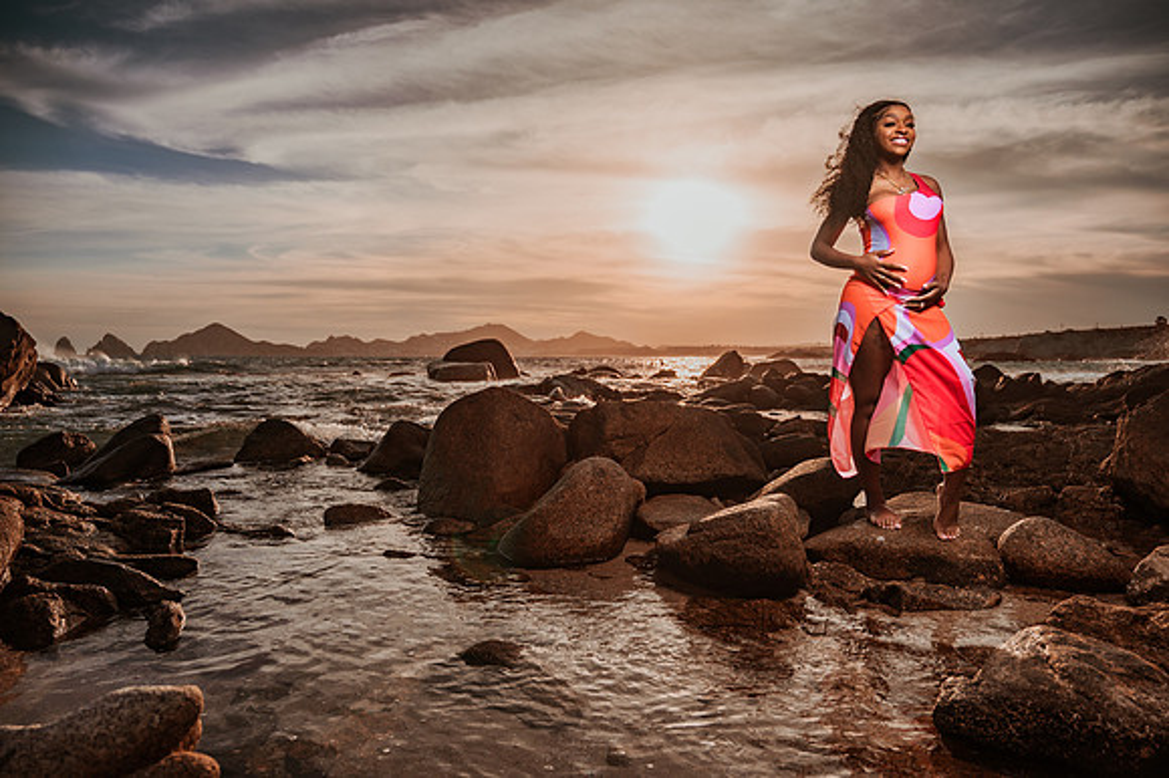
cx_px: 584
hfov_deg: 72.9
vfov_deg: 52.4
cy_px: 389
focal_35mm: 24
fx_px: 791
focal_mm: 24
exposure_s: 1/3200
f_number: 4
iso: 100
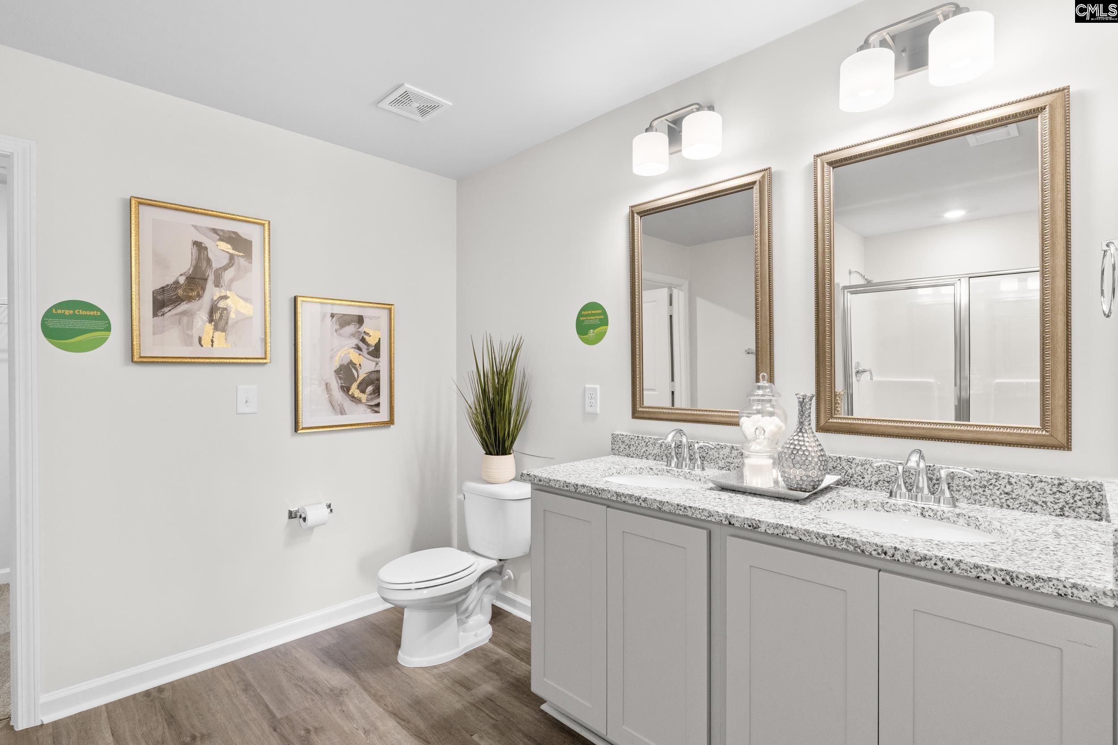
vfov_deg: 72.1
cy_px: 372
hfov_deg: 95.0
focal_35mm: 16
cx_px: 559
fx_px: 512
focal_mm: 11
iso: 200
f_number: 6.3
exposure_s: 1/8
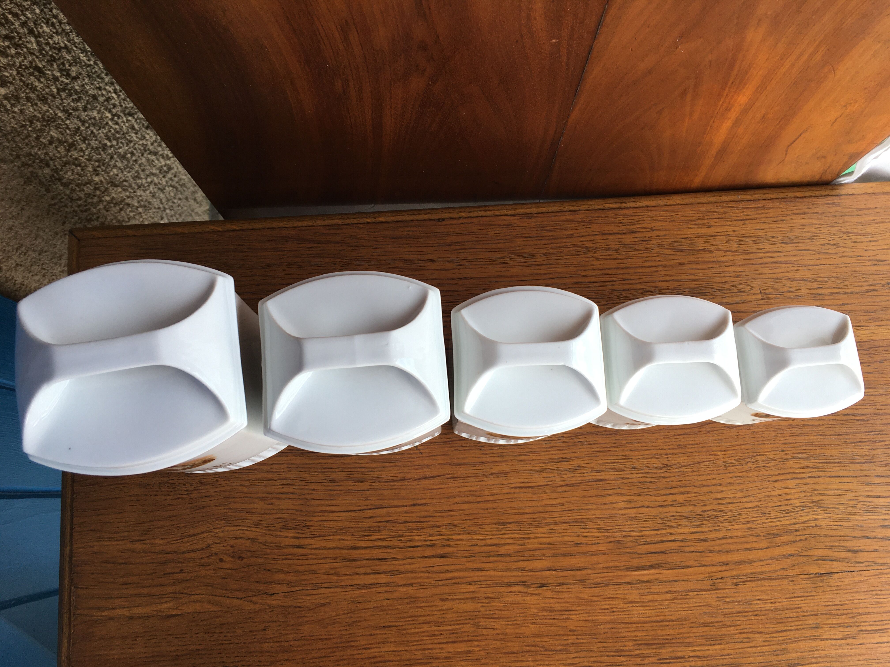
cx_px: 445
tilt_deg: -78.5
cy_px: 334
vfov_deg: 48.2
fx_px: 746
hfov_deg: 61.7
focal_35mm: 29
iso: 25
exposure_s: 1/50
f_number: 2.2
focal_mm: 4.15
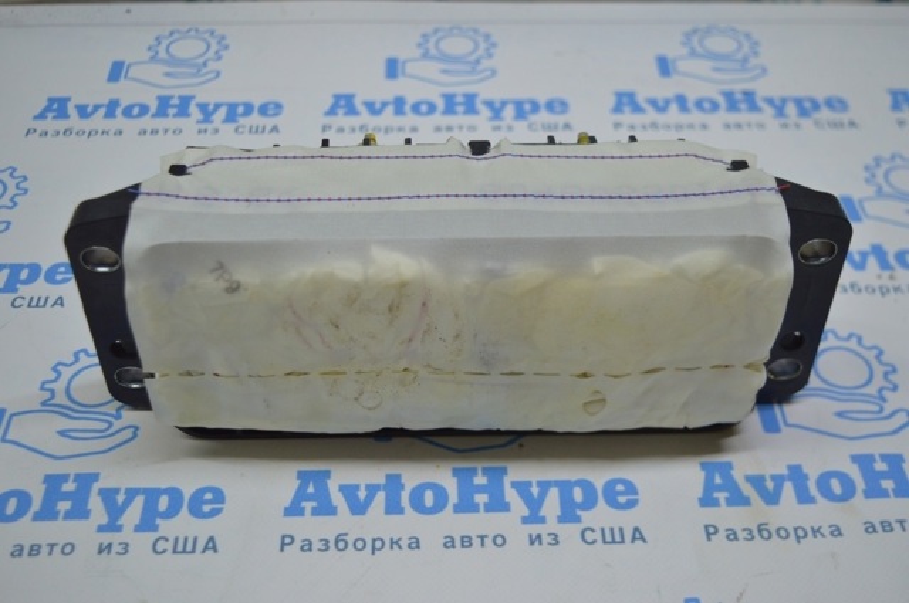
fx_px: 1135
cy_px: 302
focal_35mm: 45
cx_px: 454
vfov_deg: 29.8
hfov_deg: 43.7
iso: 400
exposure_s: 1/125
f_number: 4.2
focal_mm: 30
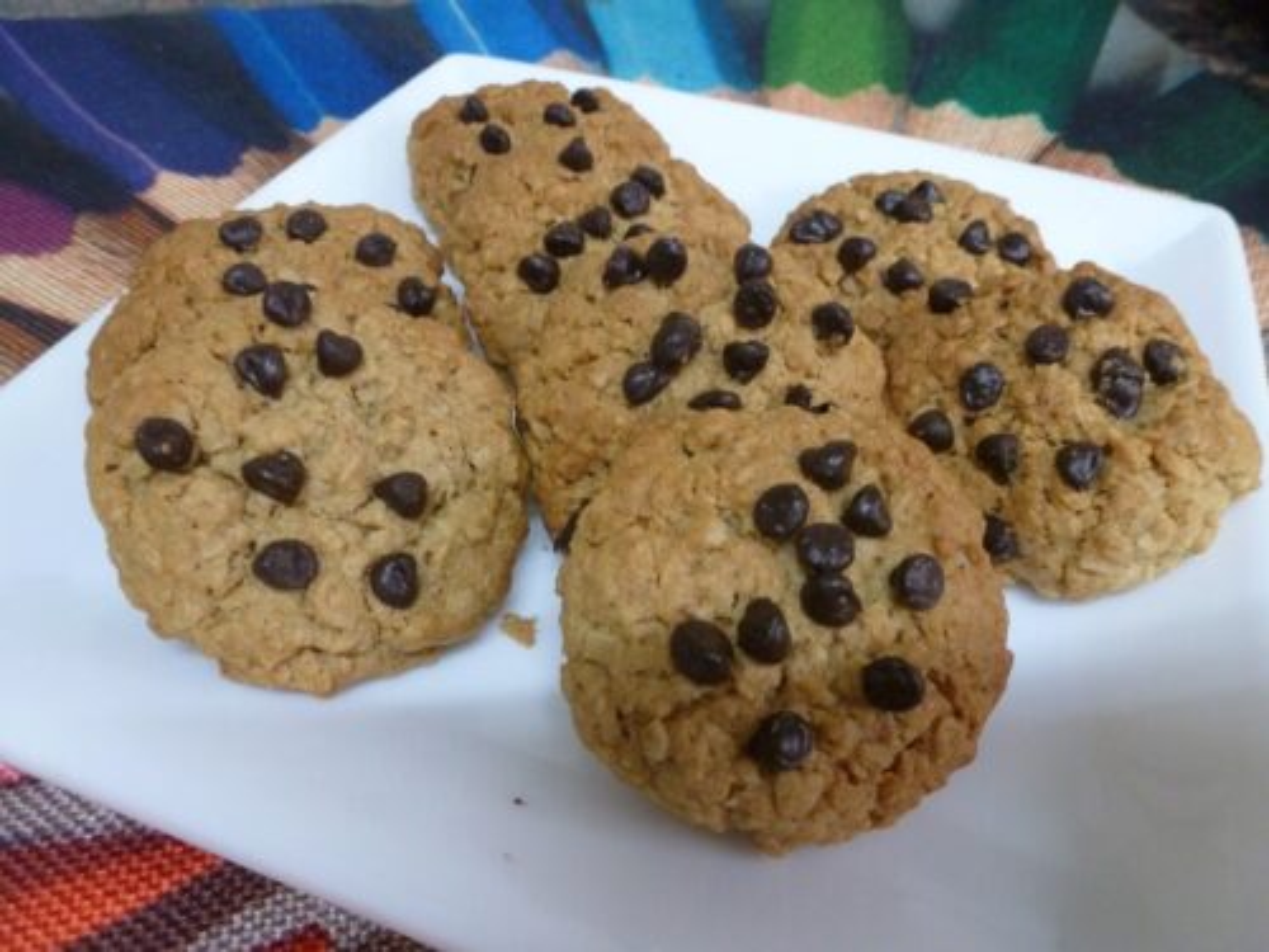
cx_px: 634
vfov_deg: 56.8
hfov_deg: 71.6
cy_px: 476
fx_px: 880
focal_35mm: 24
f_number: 3.3
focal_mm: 4.3
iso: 400
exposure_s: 1/10
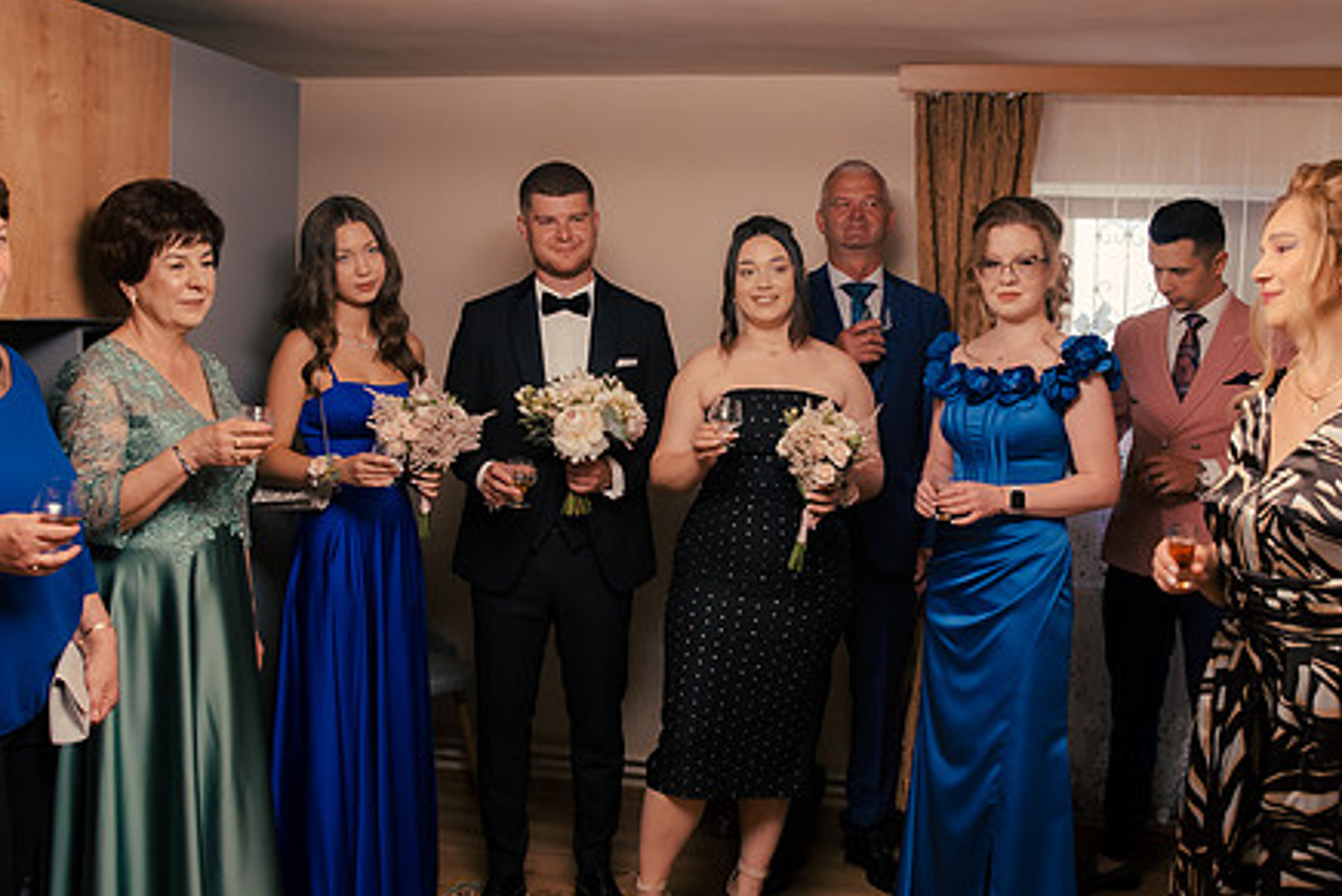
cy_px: 454
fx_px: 1417
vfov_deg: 35.1
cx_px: 704
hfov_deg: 50.7
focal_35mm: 38
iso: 800
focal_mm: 26
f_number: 3.2
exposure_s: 1/200
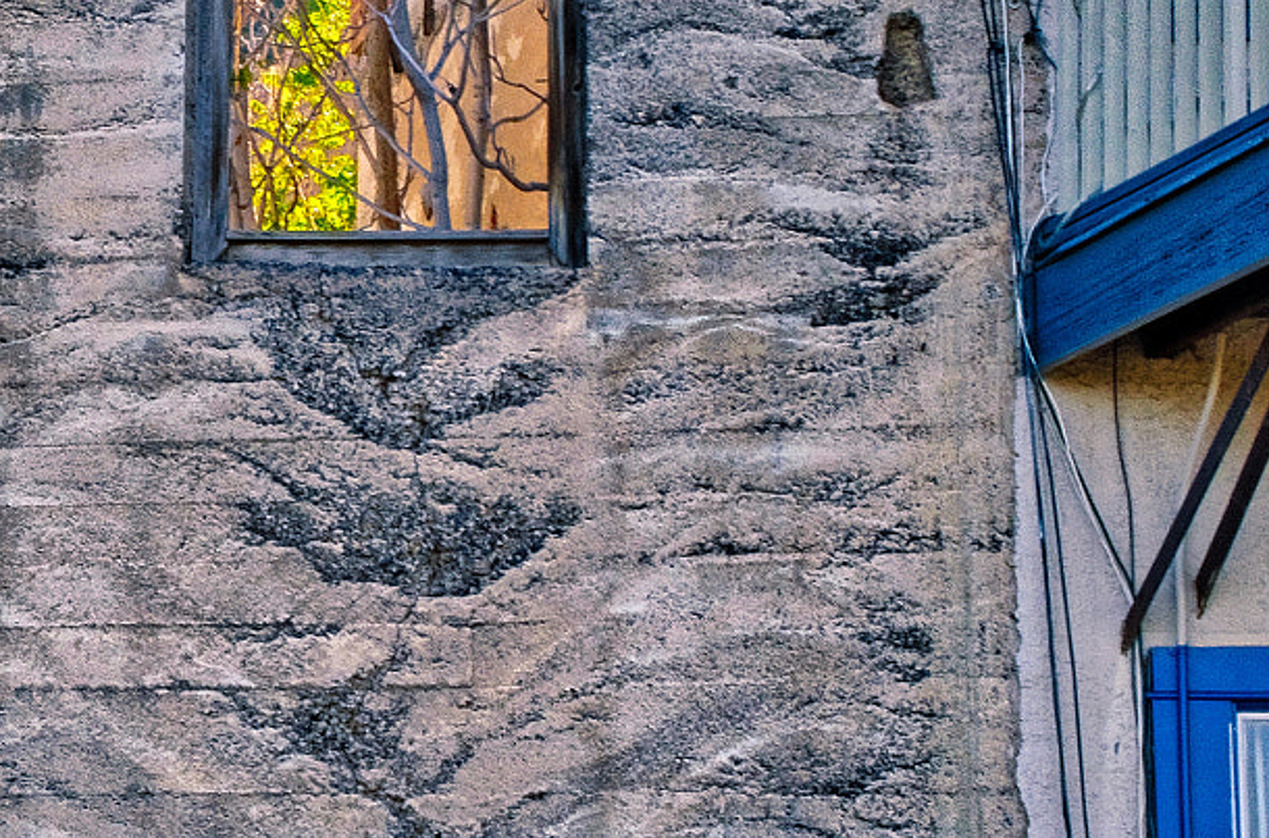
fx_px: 4429
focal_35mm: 126
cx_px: -104
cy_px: 284
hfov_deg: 15.9
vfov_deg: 10.8
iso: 360
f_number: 20
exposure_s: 1/30
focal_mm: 32
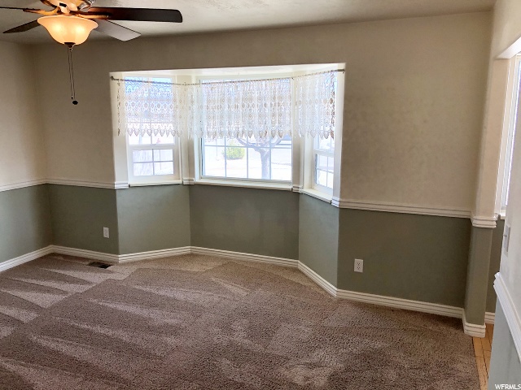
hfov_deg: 63.4
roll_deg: +0.4
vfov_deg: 49.7
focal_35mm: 28
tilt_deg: -10.0
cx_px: 260
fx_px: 421
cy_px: 195
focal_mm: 3.99
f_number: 1.8
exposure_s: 1/177
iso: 20
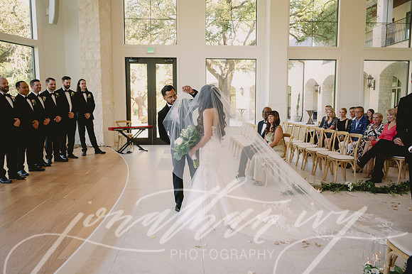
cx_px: 206
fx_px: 326
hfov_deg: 64.6
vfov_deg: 45.6
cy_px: 137
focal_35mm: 28
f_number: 2.8
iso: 1000
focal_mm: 28.5
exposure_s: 1/640
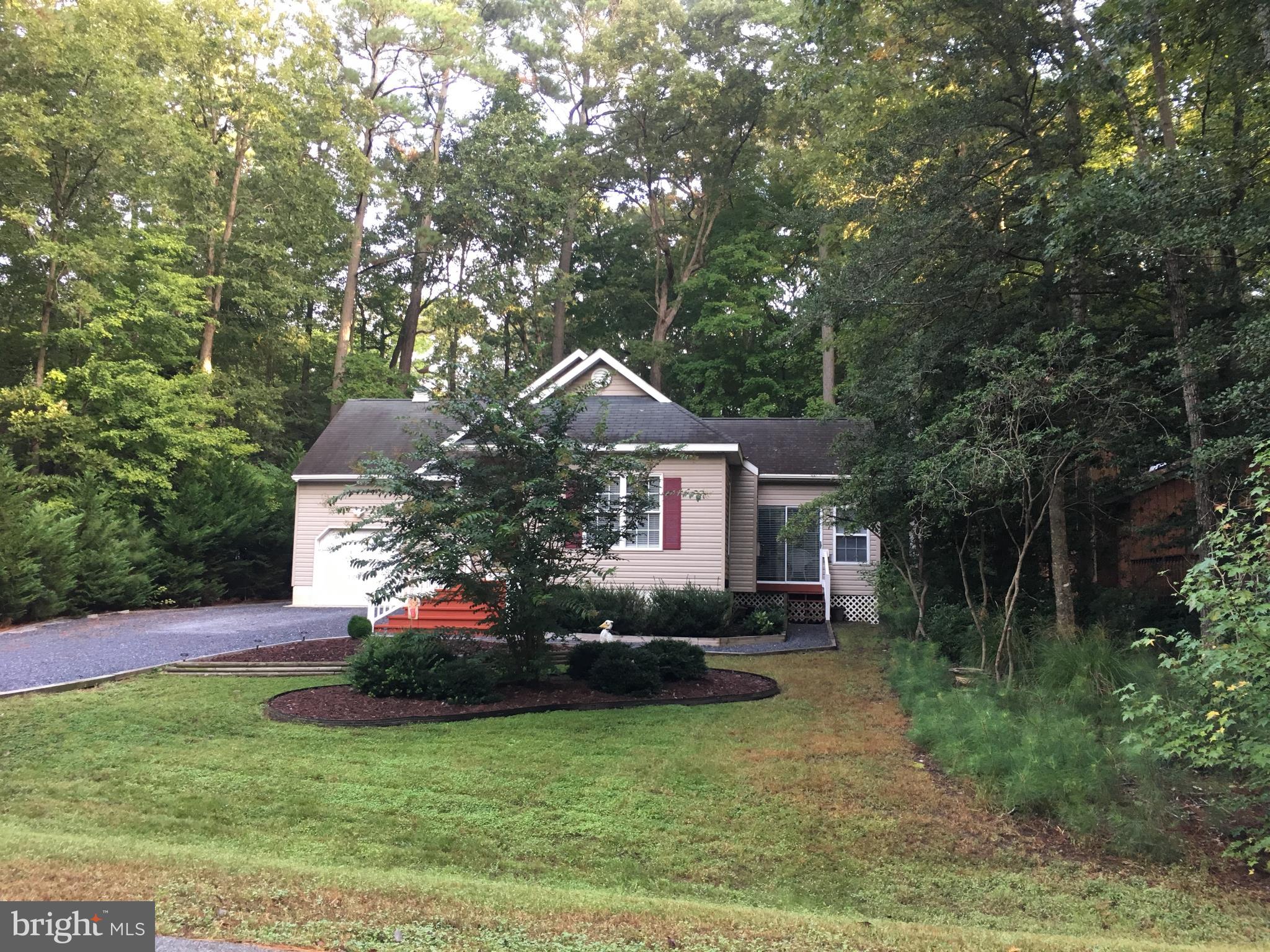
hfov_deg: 61.7
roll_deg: -1.0
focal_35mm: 29
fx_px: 1064
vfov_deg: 48.2
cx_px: 635
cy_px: 476
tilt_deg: +6.4
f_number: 2.2
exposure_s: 1/30
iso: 40
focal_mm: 4.15
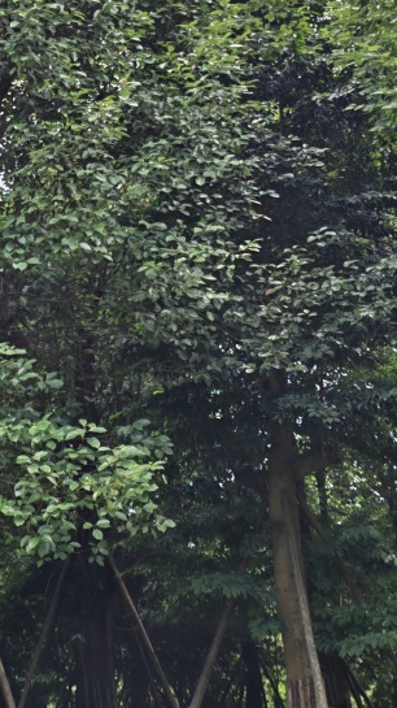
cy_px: 180
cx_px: -10
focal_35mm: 64
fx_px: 1199
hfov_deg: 18.3
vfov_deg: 32.3
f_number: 1.9
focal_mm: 5.52
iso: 50
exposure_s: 1/220
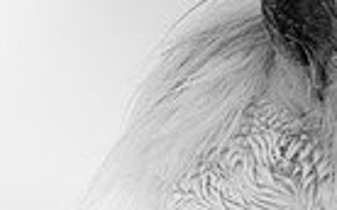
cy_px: 429
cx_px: -247
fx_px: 7296
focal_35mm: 795
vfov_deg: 1.6
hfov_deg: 2.6
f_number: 4
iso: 100
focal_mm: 186
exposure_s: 1/200
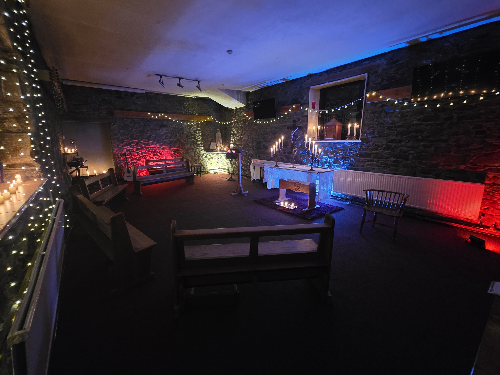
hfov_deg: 101.9
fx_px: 202
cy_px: 181
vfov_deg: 85.7
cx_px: 233
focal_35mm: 14
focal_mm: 2.2
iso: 1250
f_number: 1.9
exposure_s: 1/25
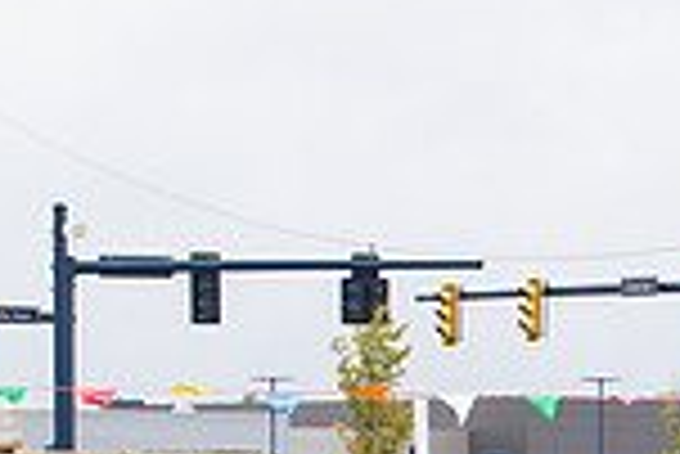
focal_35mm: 378
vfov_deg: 3.6
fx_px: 7147
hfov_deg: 5.4
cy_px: 966
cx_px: 924
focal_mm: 70
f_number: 6.3
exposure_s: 1/400
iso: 400
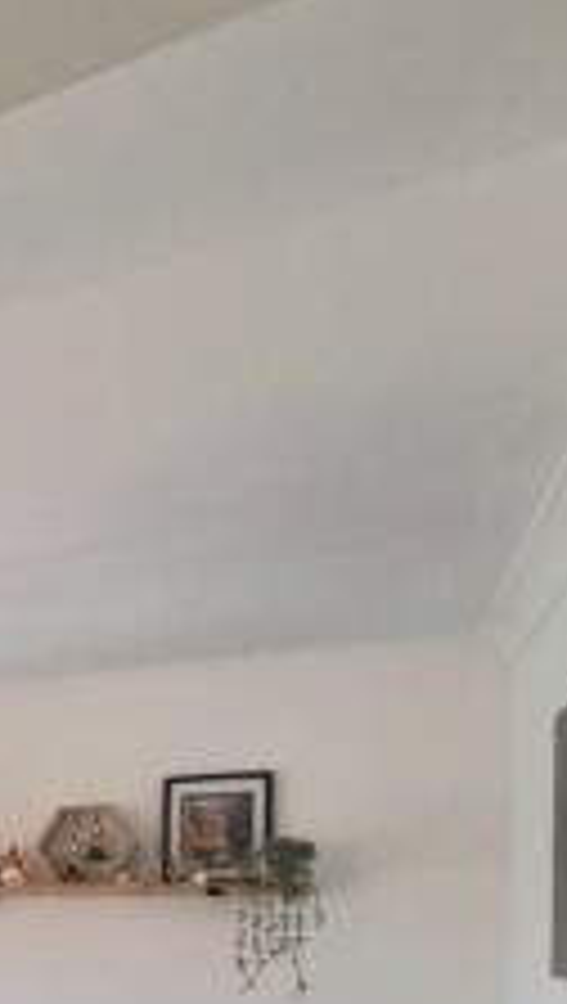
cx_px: -533
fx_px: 986
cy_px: 898
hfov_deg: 19.7
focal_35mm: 37
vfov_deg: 48.5
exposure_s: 1/60.2
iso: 100
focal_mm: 2.2
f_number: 2.2
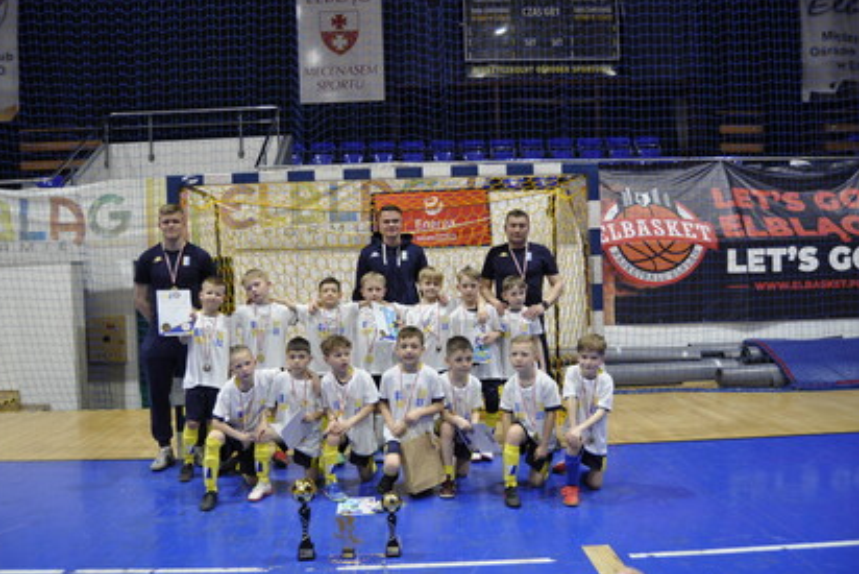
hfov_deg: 65.4
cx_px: 415
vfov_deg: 46.4
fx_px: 668
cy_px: 294
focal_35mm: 28
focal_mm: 18
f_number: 4
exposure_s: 1/60
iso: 720
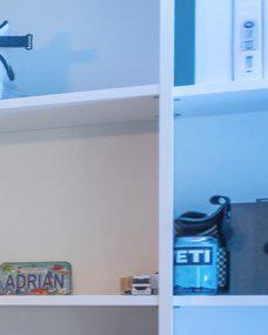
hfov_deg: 8.3
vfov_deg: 17.5
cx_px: -780
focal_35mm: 108
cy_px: 310
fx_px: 1071
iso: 500
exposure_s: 1.3
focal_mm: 16
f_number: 8
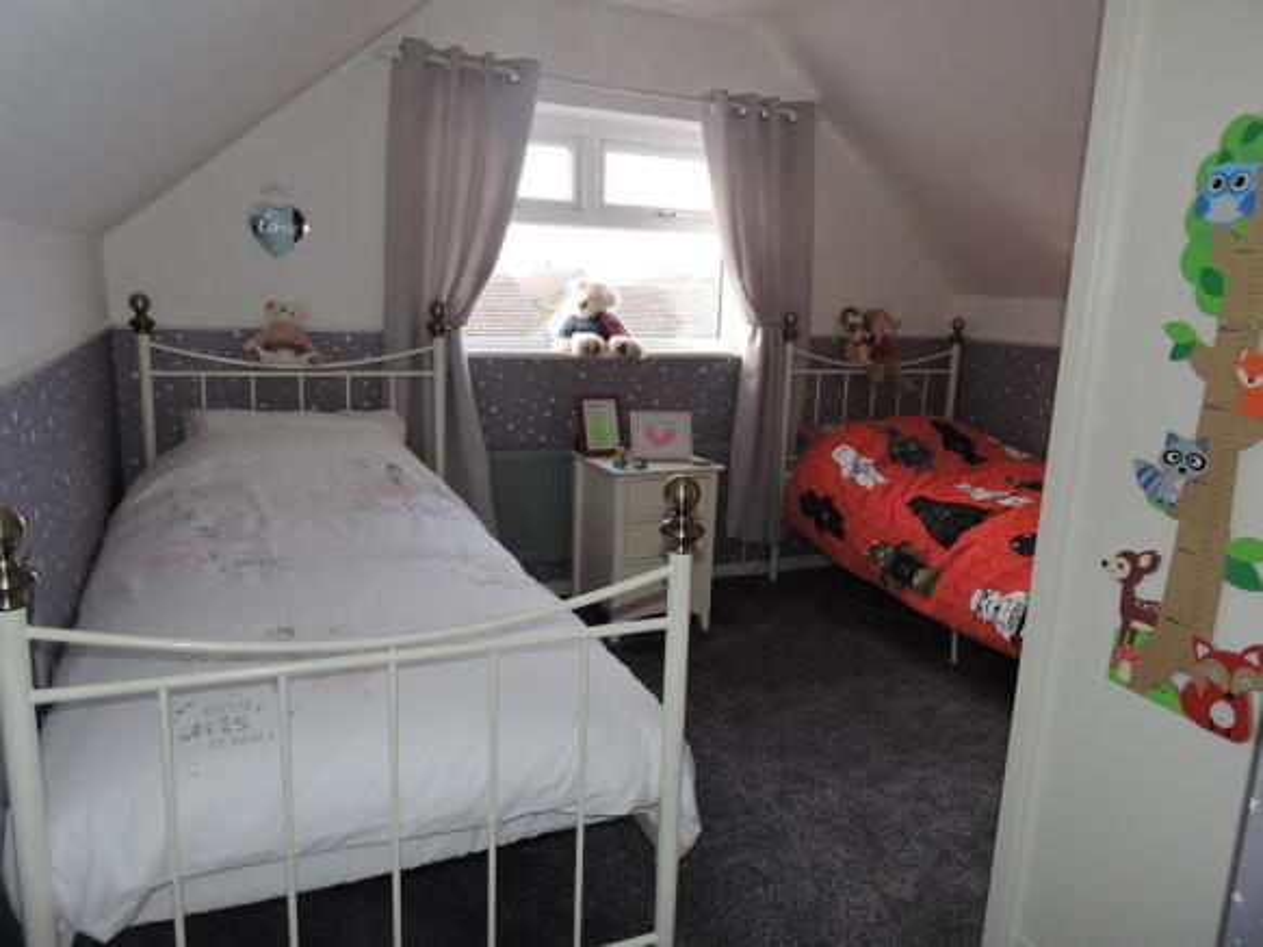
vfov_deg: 56.8
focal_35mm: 24
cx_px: 632
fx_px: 875
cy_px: 474
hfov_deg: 71.6
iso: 200
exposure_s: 1/30
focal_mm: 4.3
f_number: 3.3
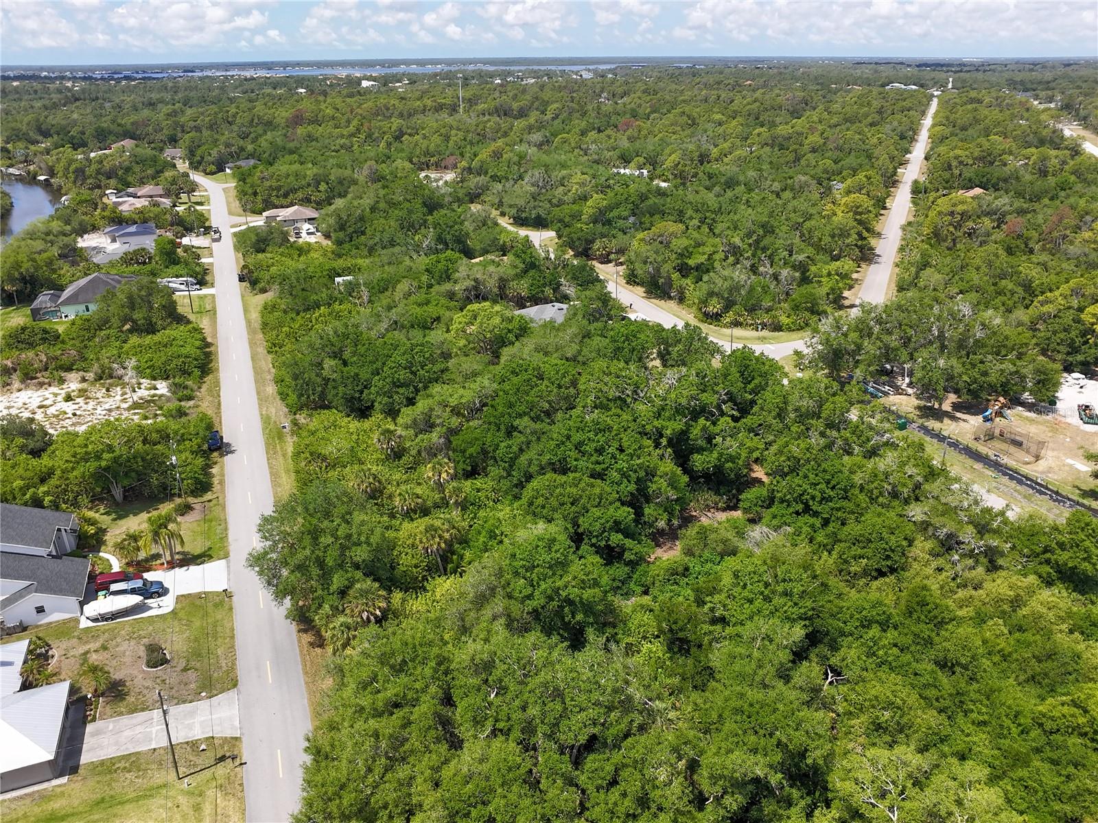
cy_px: 412
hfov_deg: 71.6
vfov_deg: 56.8
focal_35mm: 24
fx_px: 761
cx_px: 549
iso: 110
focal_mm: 4.55
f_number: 2.8
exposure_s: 1/640
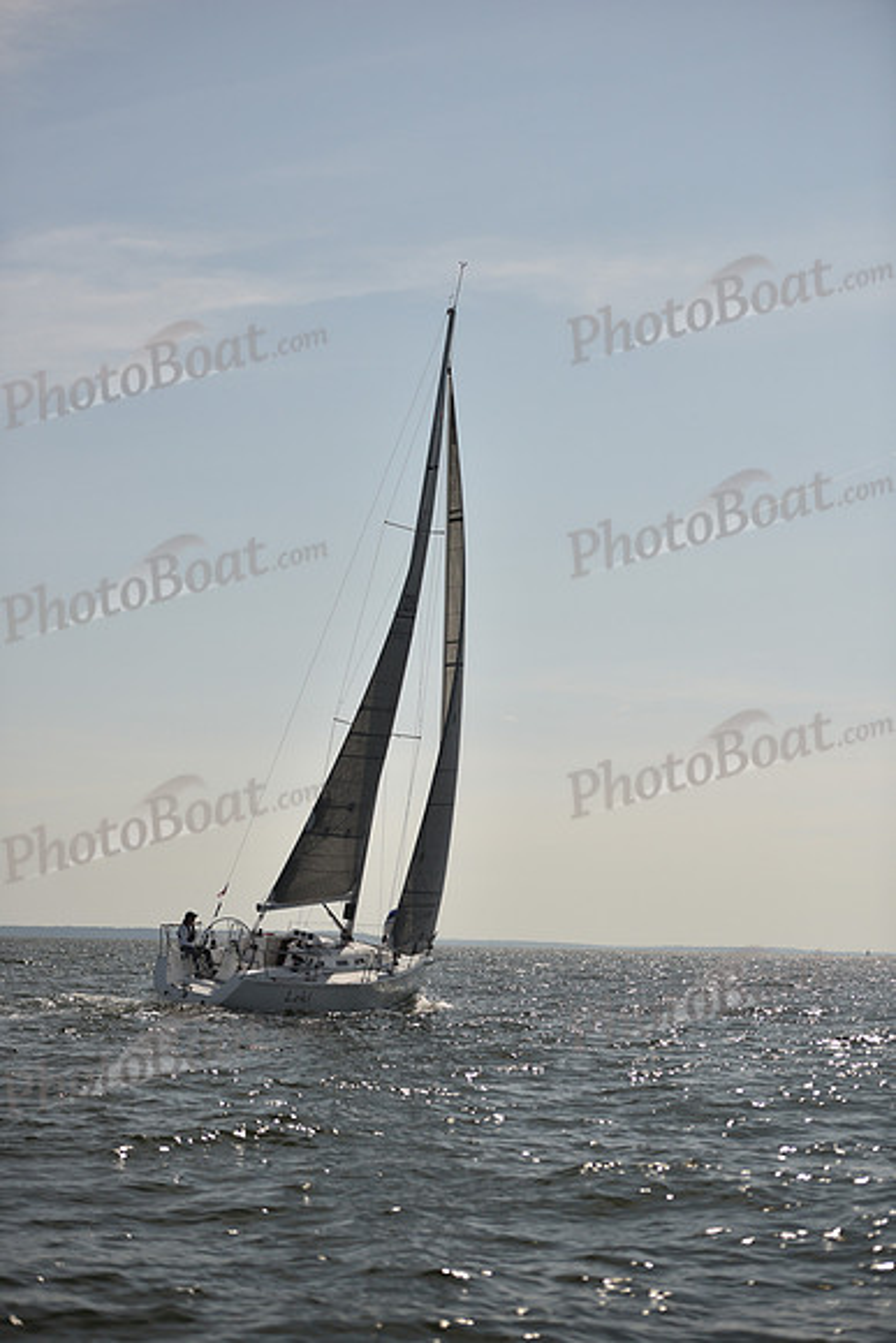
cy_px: 672
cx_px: 448
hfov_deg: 17.1
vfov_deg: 25.4
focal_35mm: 80
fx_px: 2985
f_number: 2.8
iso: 250
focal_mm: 80
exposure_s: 1/5000
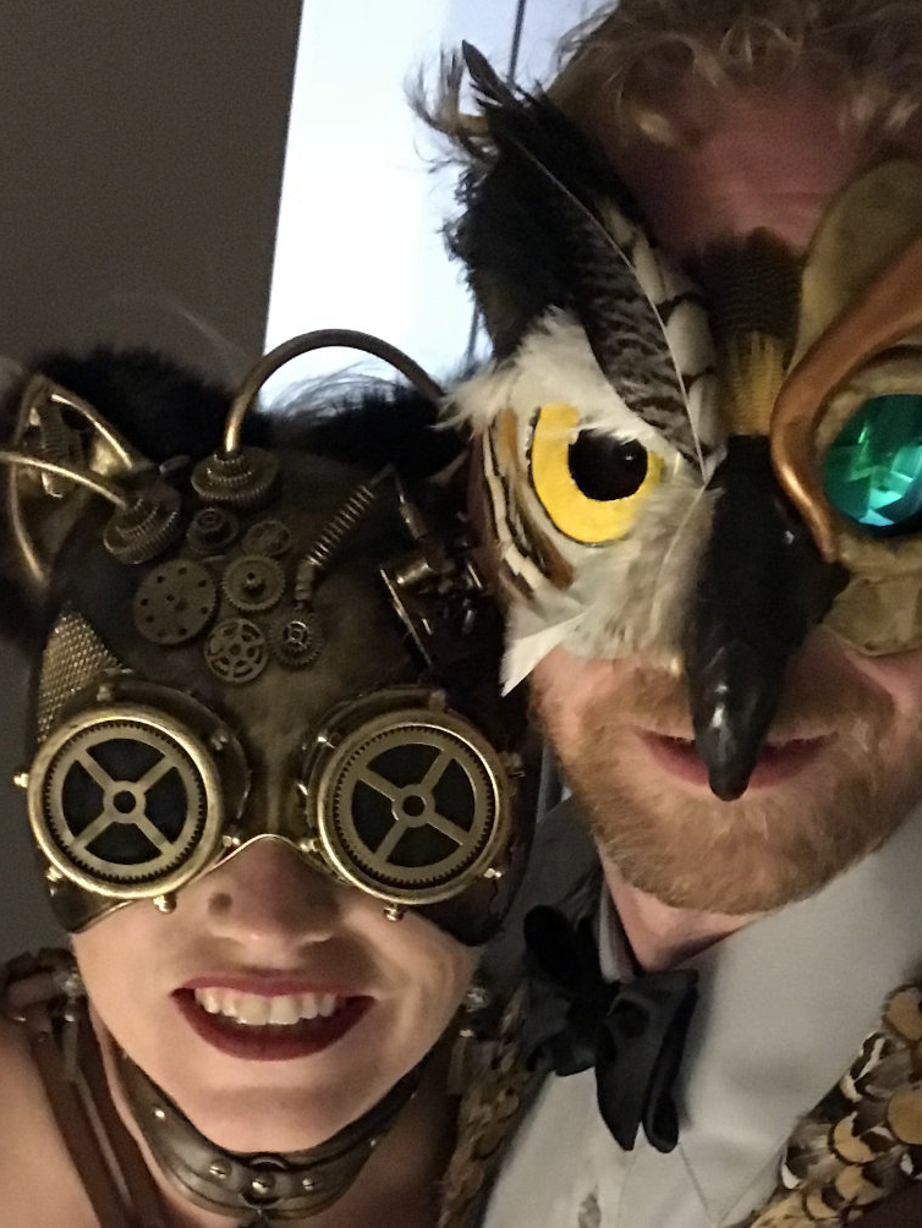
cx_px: 460
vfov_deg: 36.5
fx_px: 1810
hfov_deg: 28.6
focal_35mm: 51
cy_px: 941
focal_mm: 2.9
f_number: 2.2
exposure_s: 1/15
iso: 800
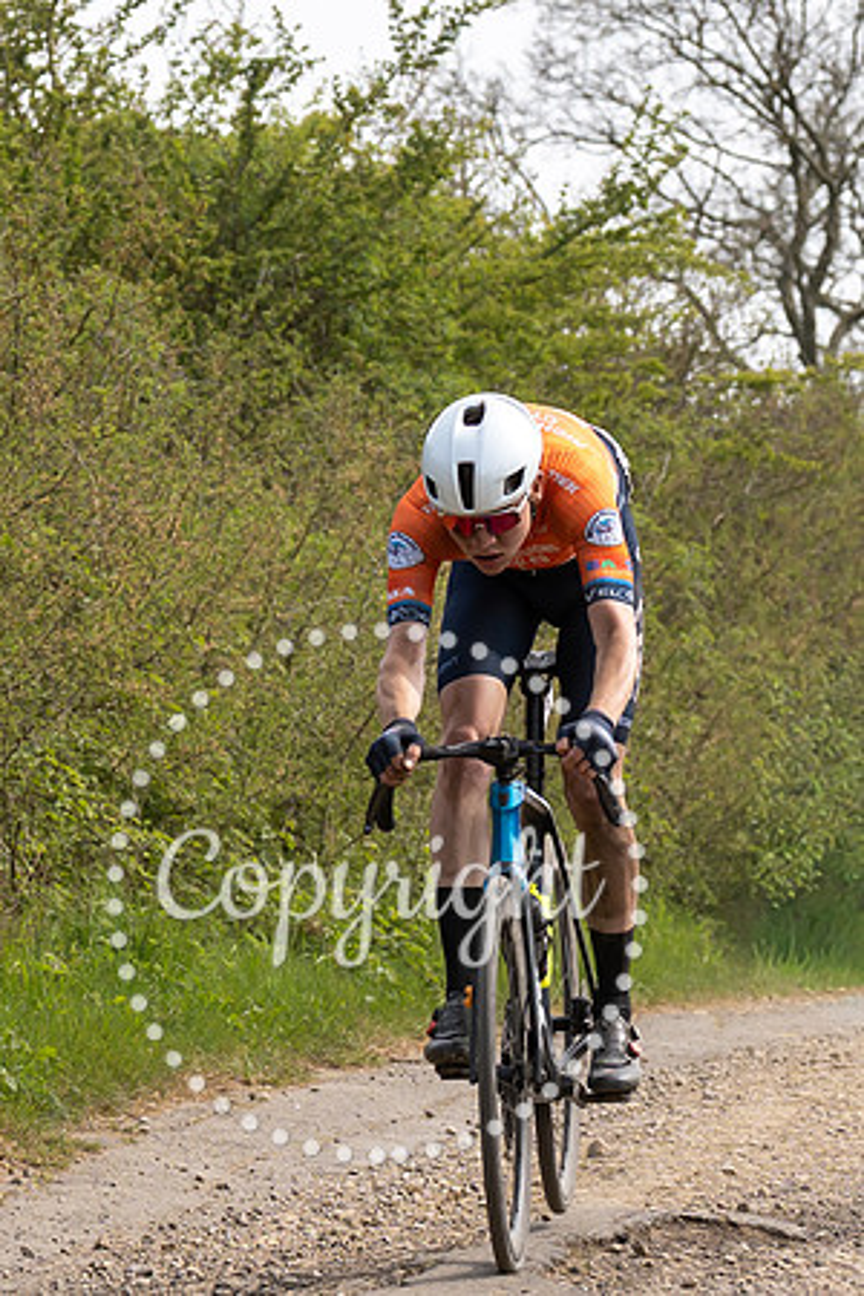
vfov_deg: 8.1
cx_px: 472
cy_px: 663
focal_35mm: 253
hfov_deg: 5.4
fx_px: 9112
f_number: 5
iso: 200
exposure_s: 1/1000
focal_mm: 80
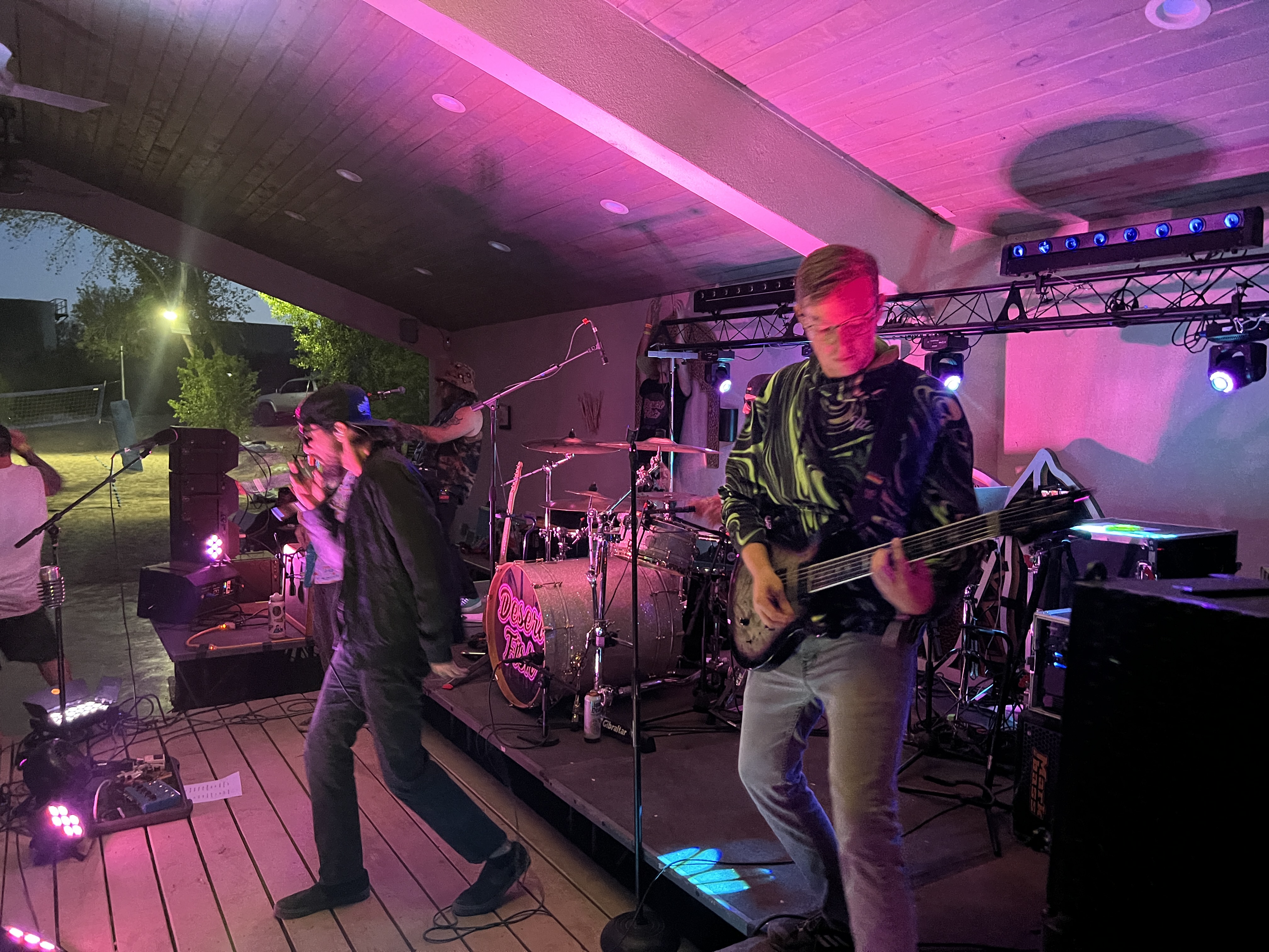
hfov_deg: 67.3
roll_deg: -0.2
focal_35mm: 26
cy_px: 476
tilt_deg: -6.7
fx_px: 953
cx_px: 634
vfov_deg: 53.1
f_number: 1.5
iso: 640
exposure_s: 1/30
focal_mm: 5.7
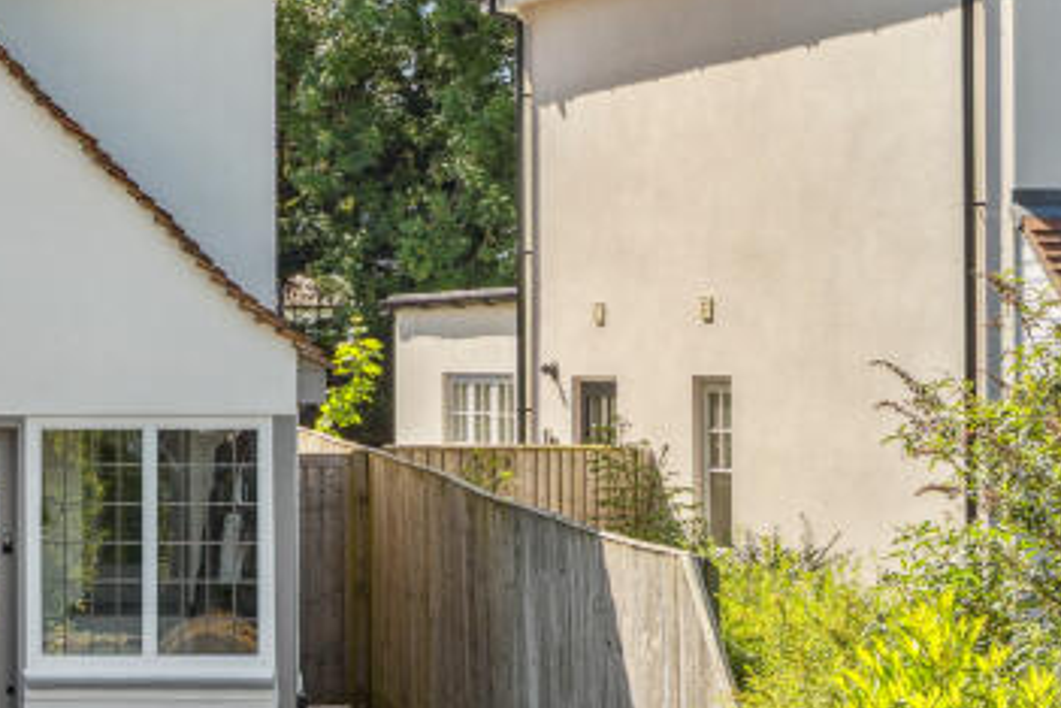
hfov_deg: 19.5
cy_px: 126
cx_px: 6
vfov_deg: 13.3
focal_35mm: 102
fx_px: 3006
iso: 200
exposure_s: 1/250
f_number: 8
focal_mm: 35
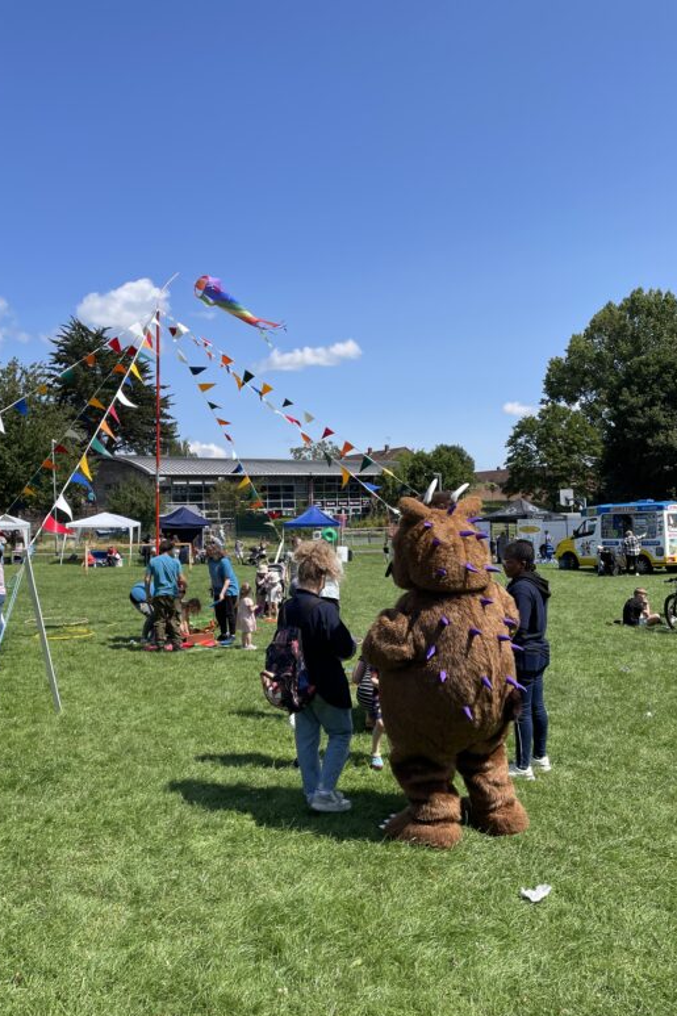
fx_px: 790
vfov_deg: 65.5
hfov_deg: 46.4
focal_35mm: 28
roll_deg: +3.6
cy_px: 524
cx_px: 335
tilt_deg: +1.5
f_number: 1.6
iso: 32
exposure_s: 1/3205
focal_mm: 4.2
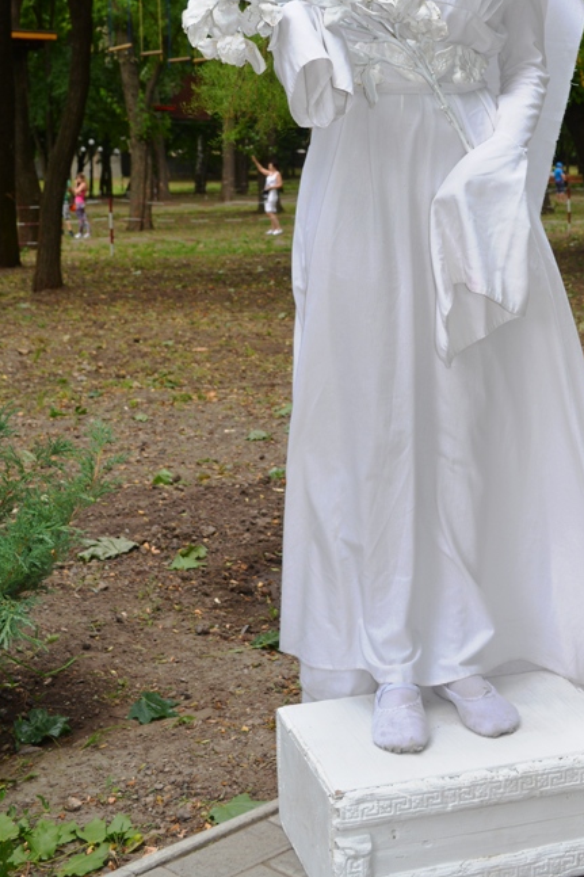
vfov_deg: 34.4
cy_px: 237
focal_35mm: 57
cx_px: 430
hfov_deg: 23.5
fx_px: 1388
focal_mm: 24
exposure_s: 1/100
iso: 100
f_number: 5.6
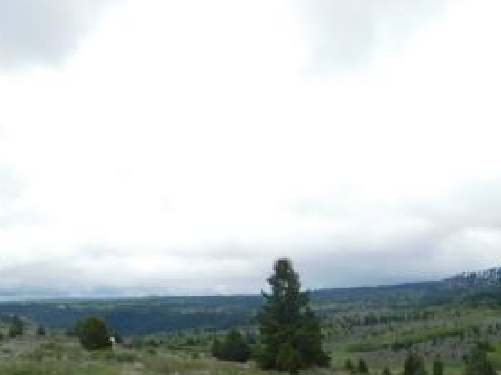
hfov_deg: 32.4
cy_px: 429
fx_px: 766
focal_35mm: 53
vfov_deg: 25.2
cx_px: 535
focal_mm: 4
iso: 125
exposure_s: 1/400
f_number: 6
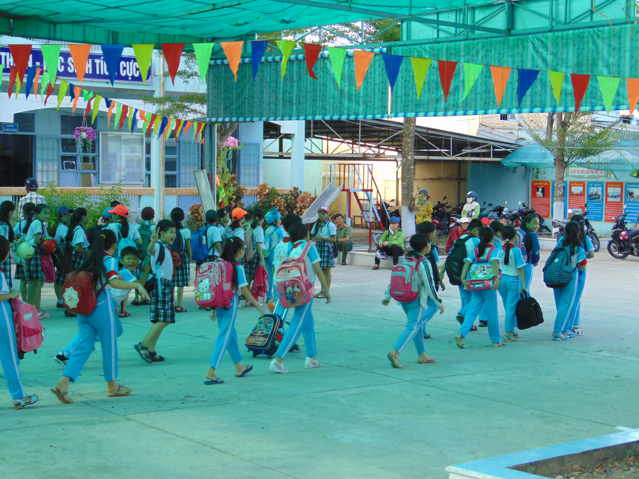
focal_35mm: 71
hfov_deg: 27.4
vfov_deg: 20.7
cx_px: 320
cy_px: 240
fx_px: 1311
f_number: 3.7
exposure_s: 1/100
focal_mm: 12.8
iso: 80
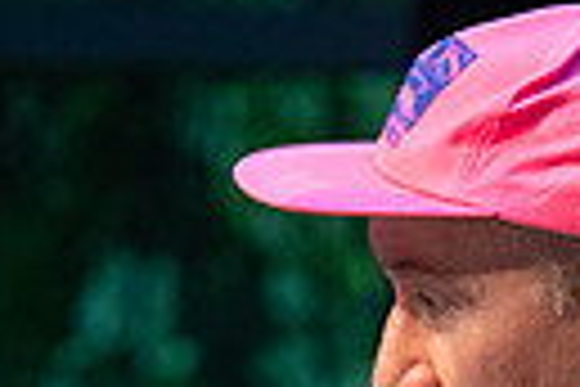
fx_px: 17930
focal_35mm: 1113
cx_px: 144
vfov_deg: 1.2
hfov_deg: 1.9
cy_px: 839
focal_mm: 165
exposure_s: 1/200
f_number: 5.6
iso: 3200
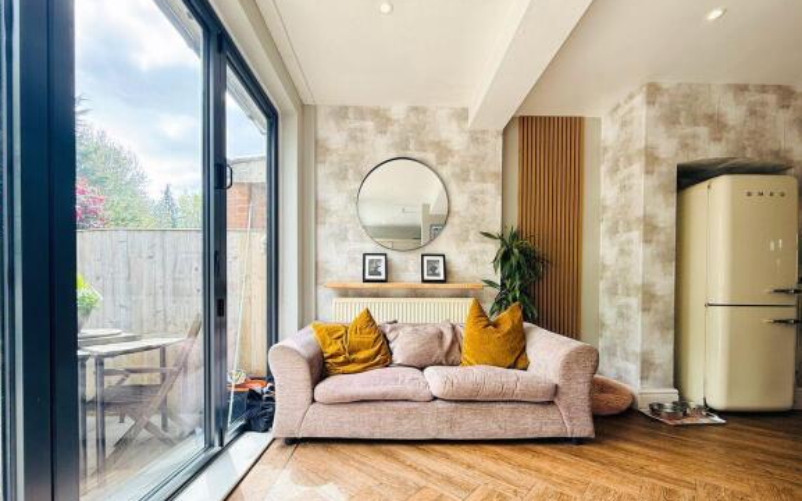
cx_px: 398
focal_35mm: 15
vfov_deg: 74.0
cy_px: 299
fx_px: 328
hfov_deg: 101.5
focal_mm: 2.22
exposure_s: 1/122
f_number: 2.2
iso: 50
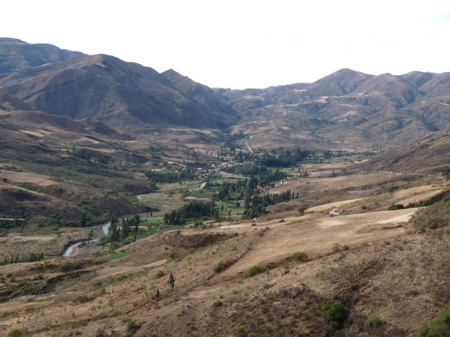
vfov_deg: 21.9
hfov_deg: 29.0
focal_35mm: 67
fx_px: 871
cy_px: 168
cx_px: 225
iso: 100
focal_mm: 11.9
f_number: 5.6
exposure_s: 1/250
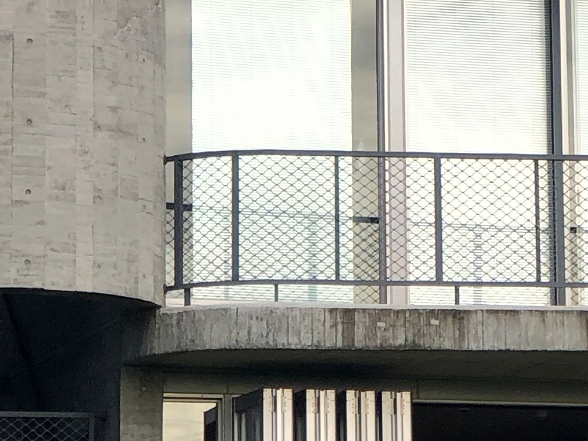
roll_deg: +1.6
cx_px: 799
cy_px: -43
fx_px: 4689
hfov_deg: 7.1
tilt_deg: +12.0
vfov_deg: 5.4
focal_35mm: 276
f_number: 2.8
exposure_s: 1/322
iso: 20
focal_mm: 6.6
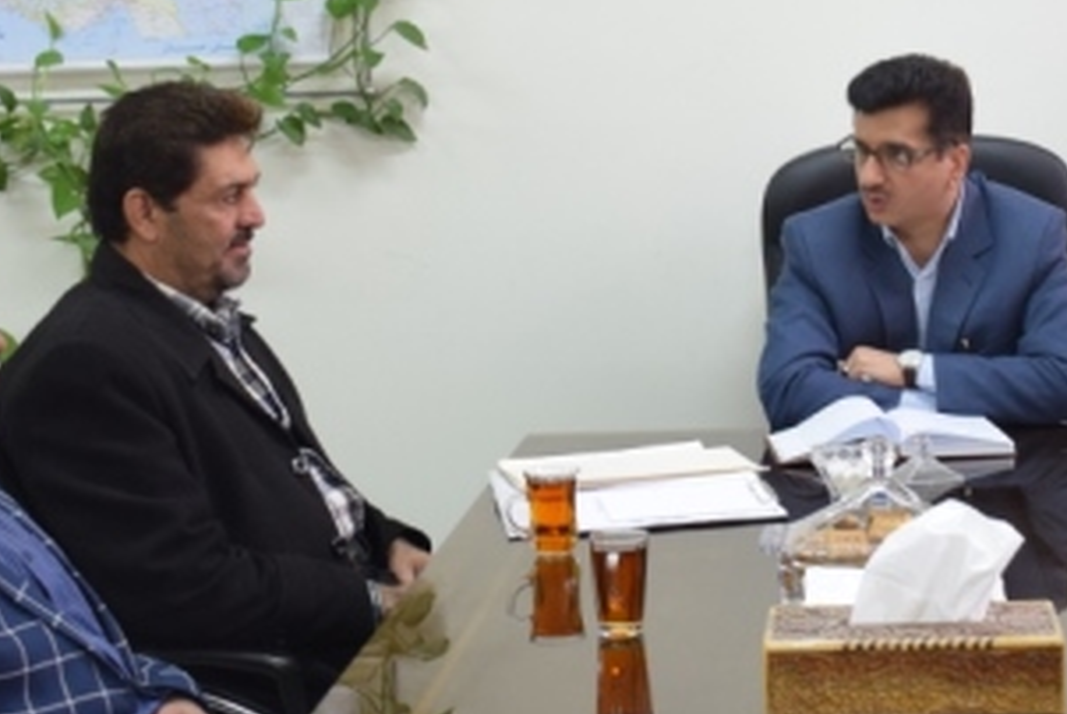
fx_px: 2225
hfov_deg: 26.4
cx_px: 882
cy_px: 209
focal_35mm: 75
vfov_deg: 18.1
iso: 900
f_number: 4
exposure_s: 1/30
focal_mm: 22
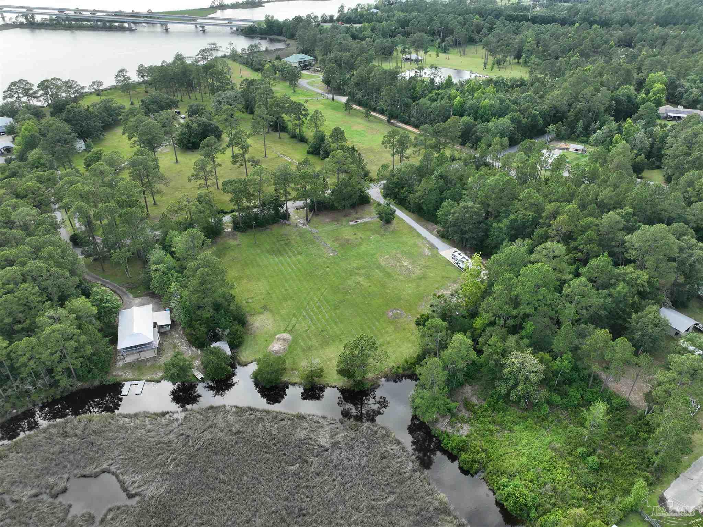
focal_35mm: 24
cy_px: 264
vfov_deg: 56.8
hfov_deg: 71.6
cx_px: 352
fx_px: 487
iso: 210
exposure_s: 1/800
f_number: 2.8
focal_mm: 12.29
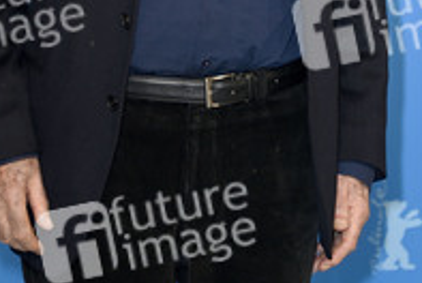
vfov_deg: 8.6
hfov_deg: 13.0
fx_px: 1855
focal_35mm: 158
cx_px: 208
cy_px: -88
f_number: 5
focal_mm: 78
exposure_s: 1/160
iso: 800
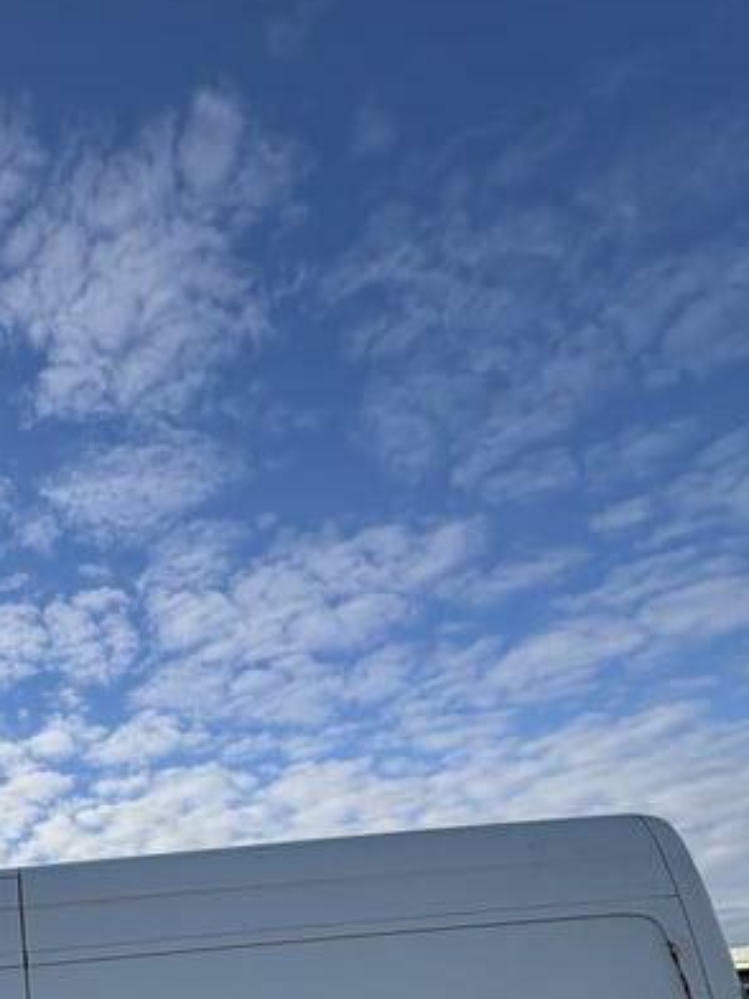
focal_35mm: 32
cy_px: 1002
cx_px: 18
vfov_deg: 47.2
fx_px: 923
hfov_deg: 39.5
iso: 50
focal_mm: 2.22
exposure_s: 1/1880
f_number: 2.2
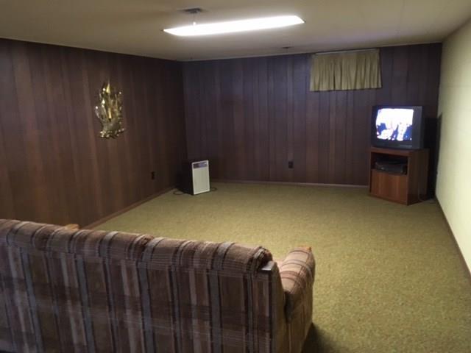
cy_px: 176
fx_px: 395
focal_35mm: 29
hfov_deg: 61.7
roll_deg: +2.4
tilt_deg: -11.3
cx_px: 236
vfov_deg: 48.2
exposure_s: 1/15
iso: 400
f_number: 2.2
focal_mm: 4.15
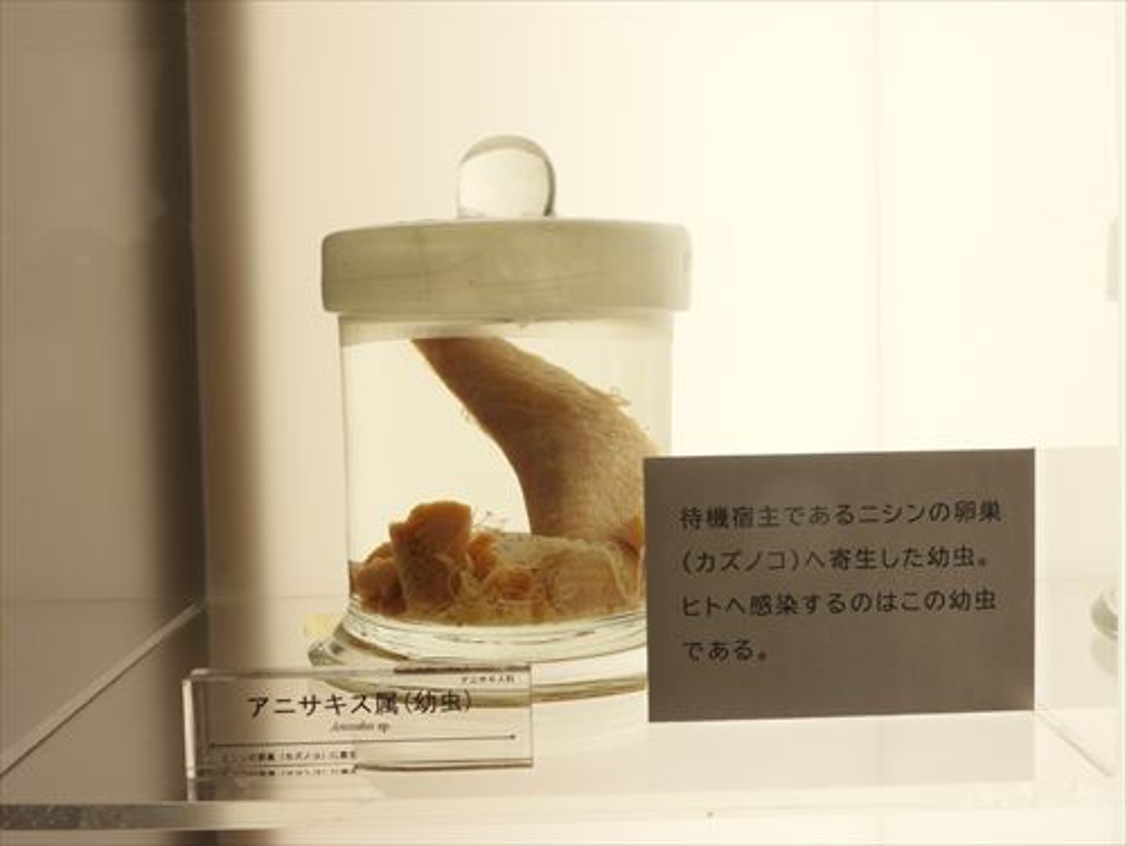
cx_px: 564
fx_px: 1530
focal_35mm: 47
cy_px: 423
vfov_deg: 30.9
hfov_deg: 40.4
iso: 110
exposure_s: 1/30
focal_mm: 8.5
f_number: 6.3
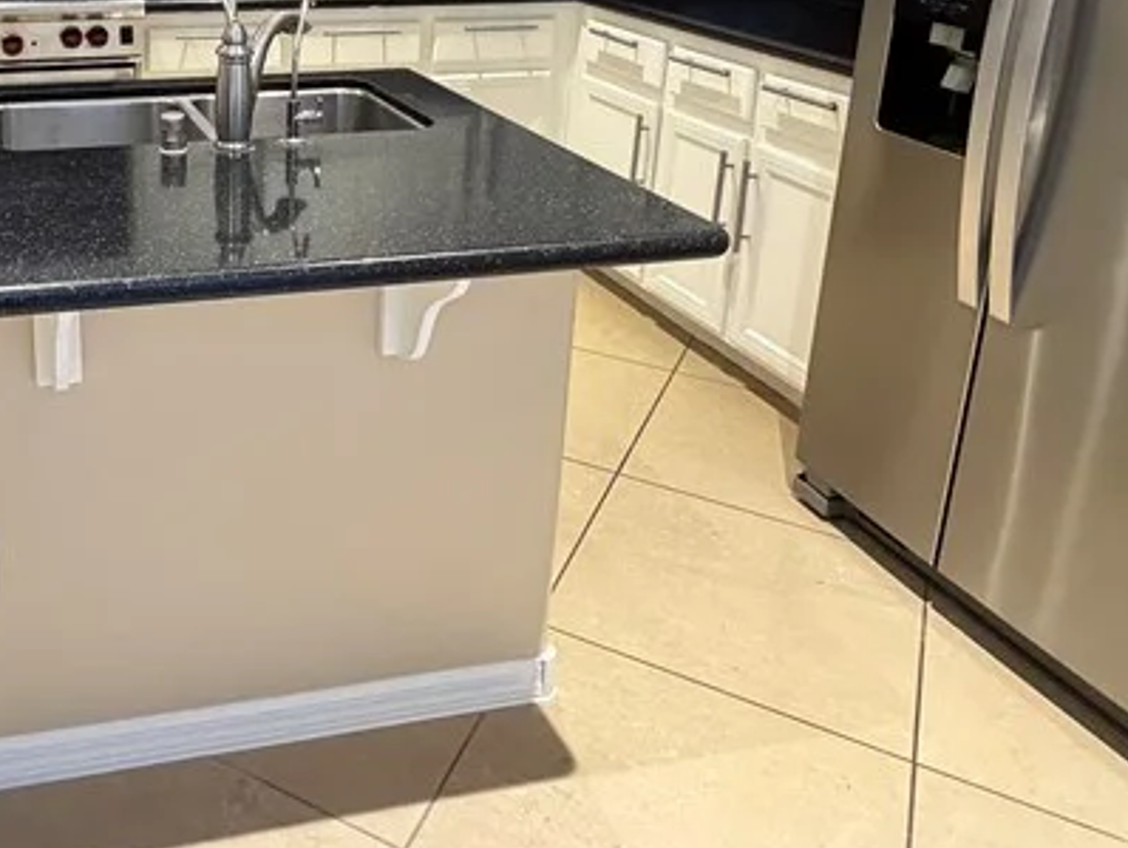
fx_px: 1174
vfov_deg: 37.9
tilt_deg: -16.2
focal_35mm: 36
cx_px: 198
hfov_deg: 48.0
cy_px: 139
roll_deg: +0.4
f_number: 2.2
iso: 640
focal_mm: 2.22
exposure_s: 1/60
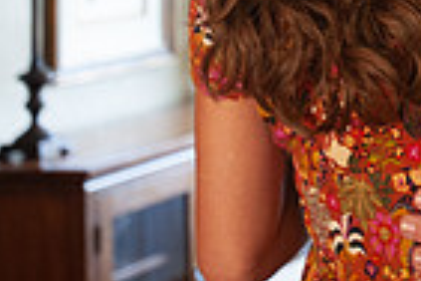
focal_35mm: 132
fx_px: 1544
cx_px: 472
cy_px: -212
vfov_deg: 9.9
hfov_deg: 15.1
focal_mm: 32
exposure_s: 1/100
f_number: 2.8
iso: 1600
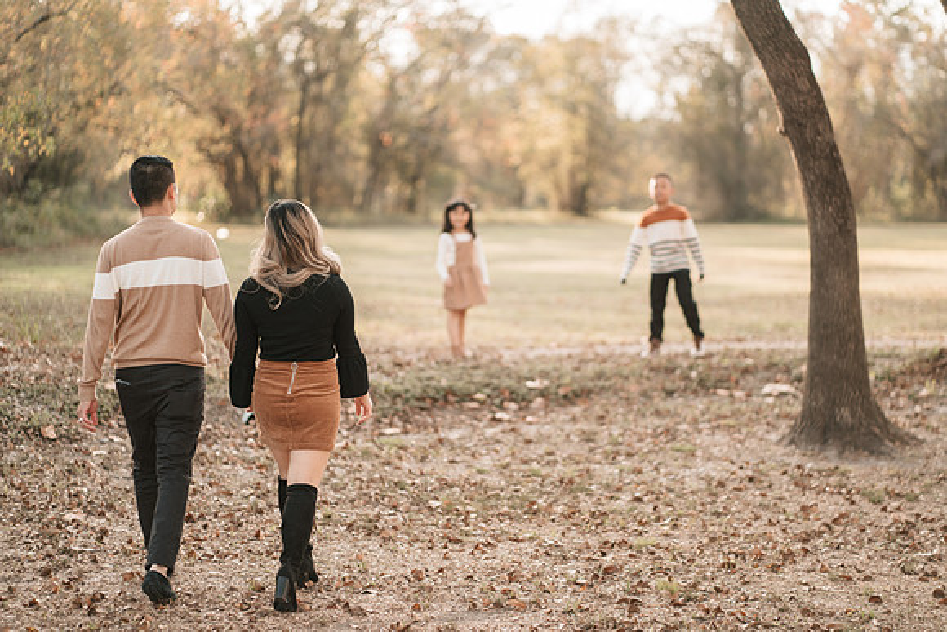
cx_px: 474
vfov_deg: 15.9
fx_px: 2268
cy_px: 316
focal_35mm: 86
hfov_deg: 23.6
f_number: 1.8
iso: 125
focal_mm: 85
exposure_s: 1/500
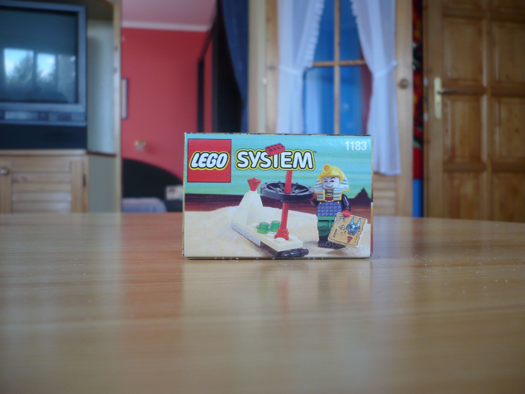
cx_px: 262
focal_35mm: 35
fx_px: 531
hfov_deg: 52.6
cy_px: 197
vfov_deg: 40.7
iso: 100
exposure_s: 1/30
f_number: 2.8
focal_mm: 5.8
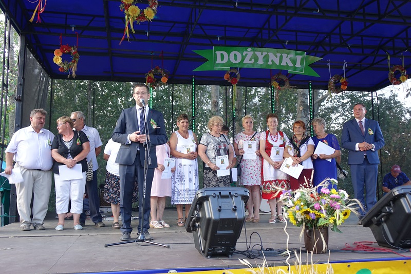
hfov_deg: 55.8
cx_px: 206
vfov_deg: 38.9
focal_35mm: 34
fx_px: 388
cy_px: 137
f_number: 2.8
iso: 250
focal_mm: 12.56
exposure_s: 1/40
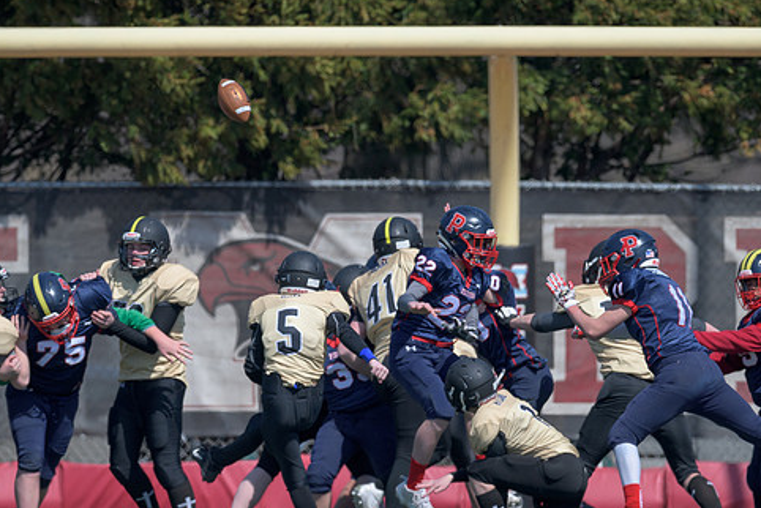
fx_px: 19903
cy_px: 265
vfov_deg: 1.5
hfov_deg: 2.2
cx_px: 498
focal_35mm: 941
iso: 250
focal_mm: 500
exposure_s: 1/3200
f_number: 4
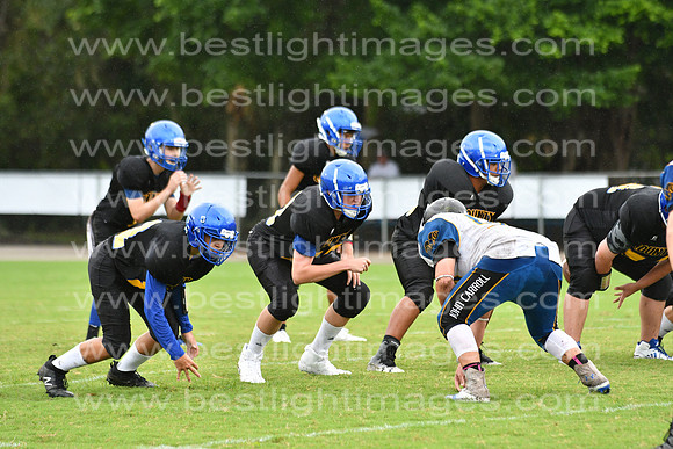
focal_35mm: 210
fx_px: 3927
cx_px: 336
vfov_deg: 6.5
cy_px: 224
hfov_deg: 9.8
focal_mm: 140
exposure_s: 1/1600
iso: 800
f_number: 3.5
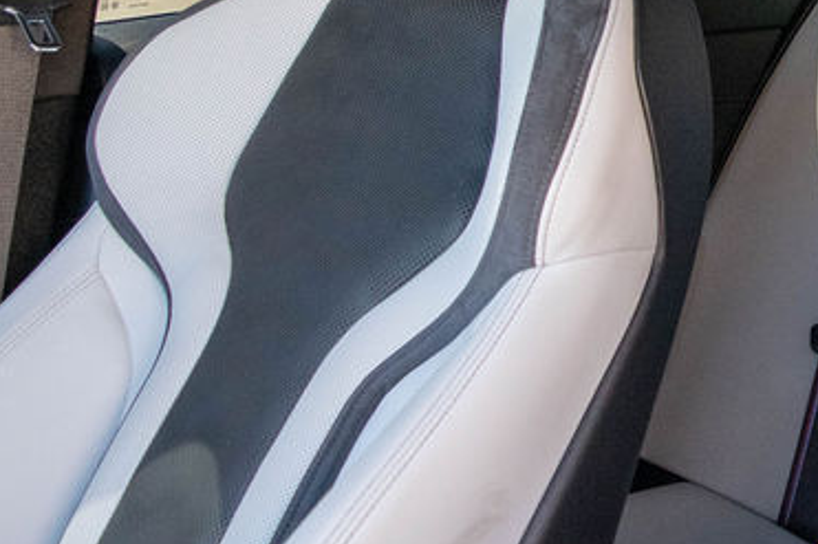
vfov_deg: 16.7
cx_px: 968
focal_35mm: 79
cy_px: -69
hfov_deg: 23.6
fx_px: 1794
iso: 1400
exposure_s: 1/500
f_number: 3.5
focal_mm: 18
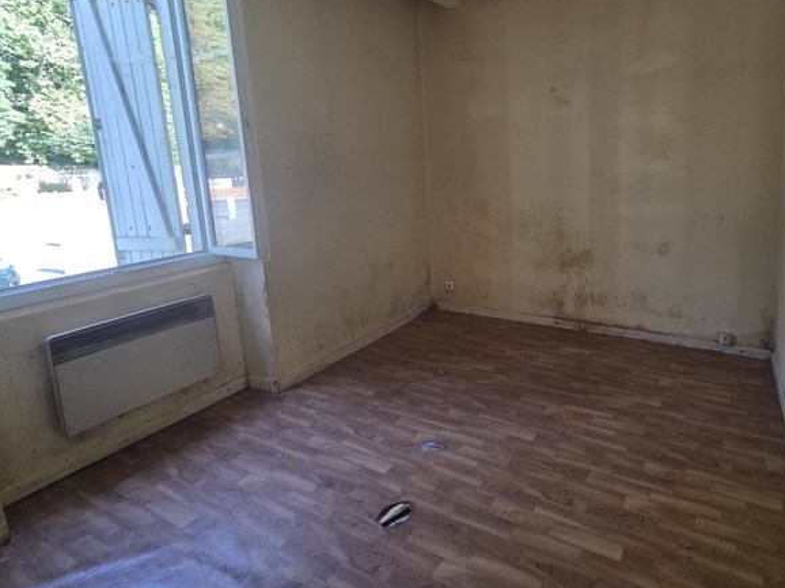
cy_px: 225
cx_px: 498
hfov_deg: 85.8
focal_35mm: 18
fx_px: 408
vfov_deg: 70.6
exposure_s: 1/100
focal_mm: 2.2
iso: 200
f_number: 2.2
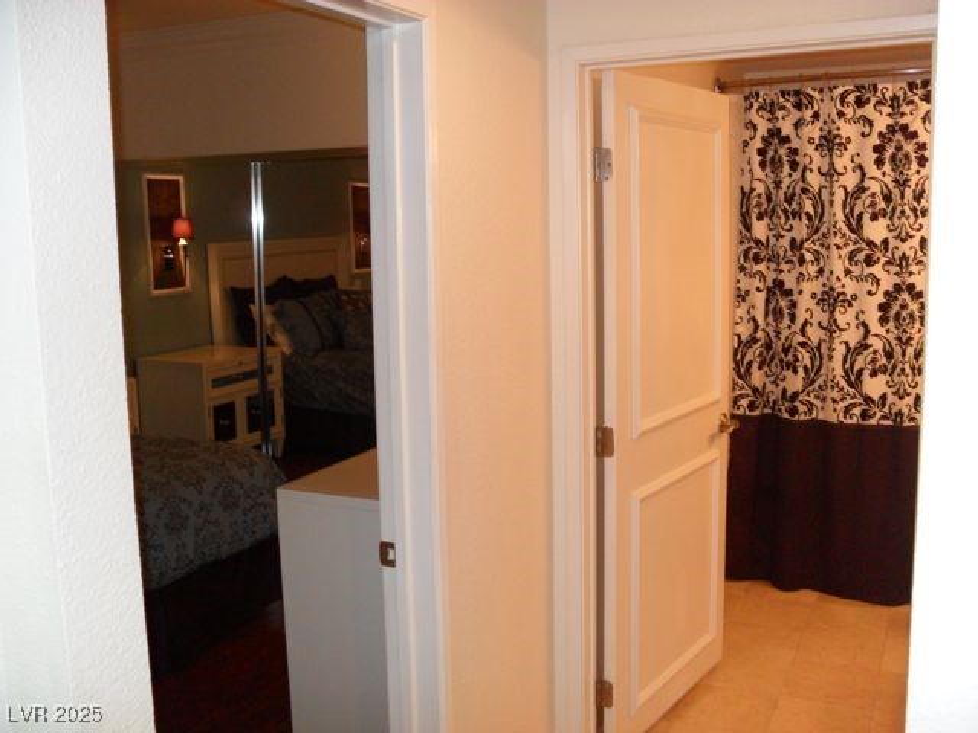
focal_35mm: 35
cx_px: 489
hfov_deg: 52.6
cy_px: 366
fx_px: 989
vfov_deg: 40.7
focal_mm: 6.3
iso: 200
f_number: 3
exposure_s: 1/45
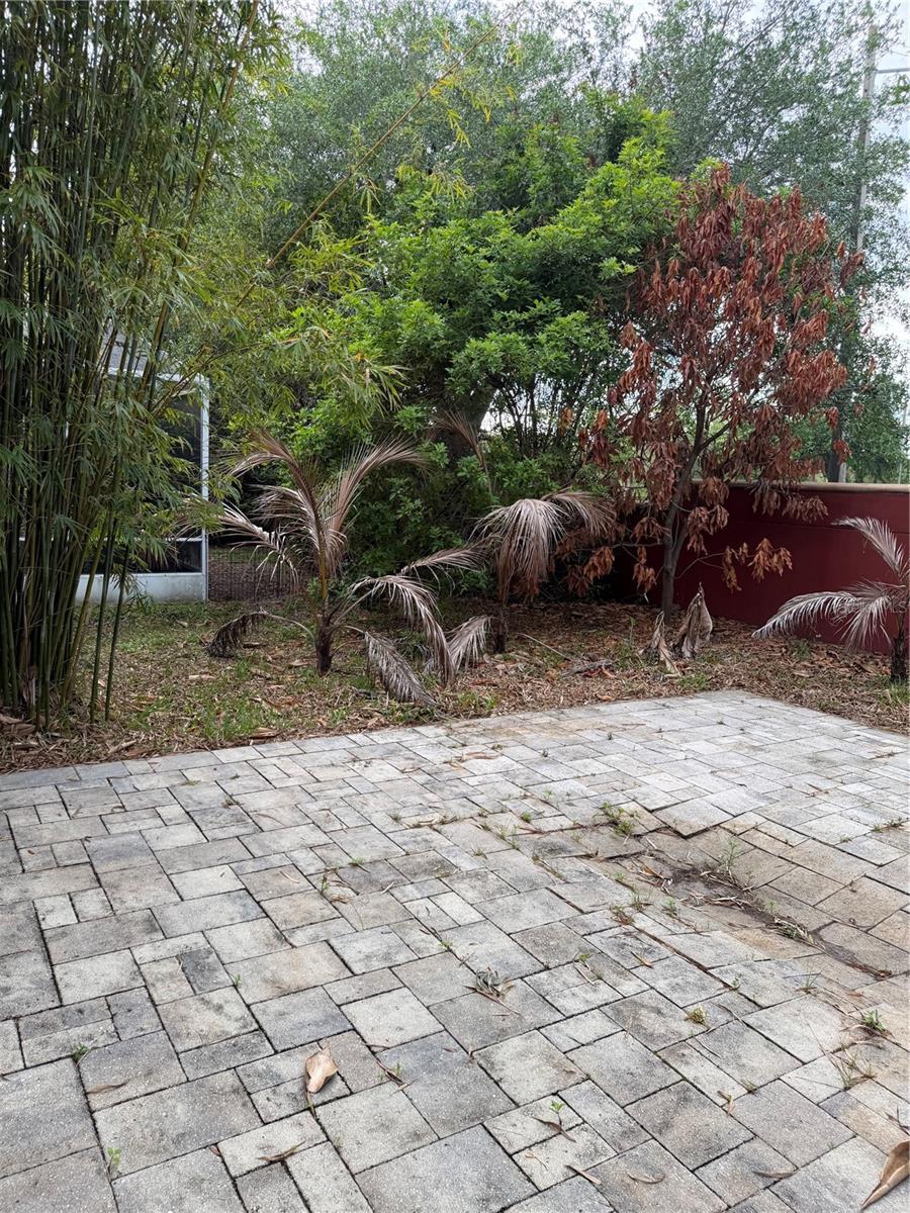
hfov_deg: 56.8
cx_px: 455
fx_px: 841
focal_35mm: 24
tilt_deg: -9.2
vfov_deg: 71.6
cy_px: 606
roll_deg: -2.7
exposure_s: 1/172
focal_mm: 6.76
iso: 80
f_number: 1.78
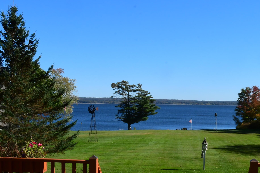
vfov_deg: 22.7
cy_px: 134
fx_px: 426
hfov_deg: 33.4
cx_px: 188
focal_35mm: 59
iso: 500
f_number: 22
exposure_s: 1/160
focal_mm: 18
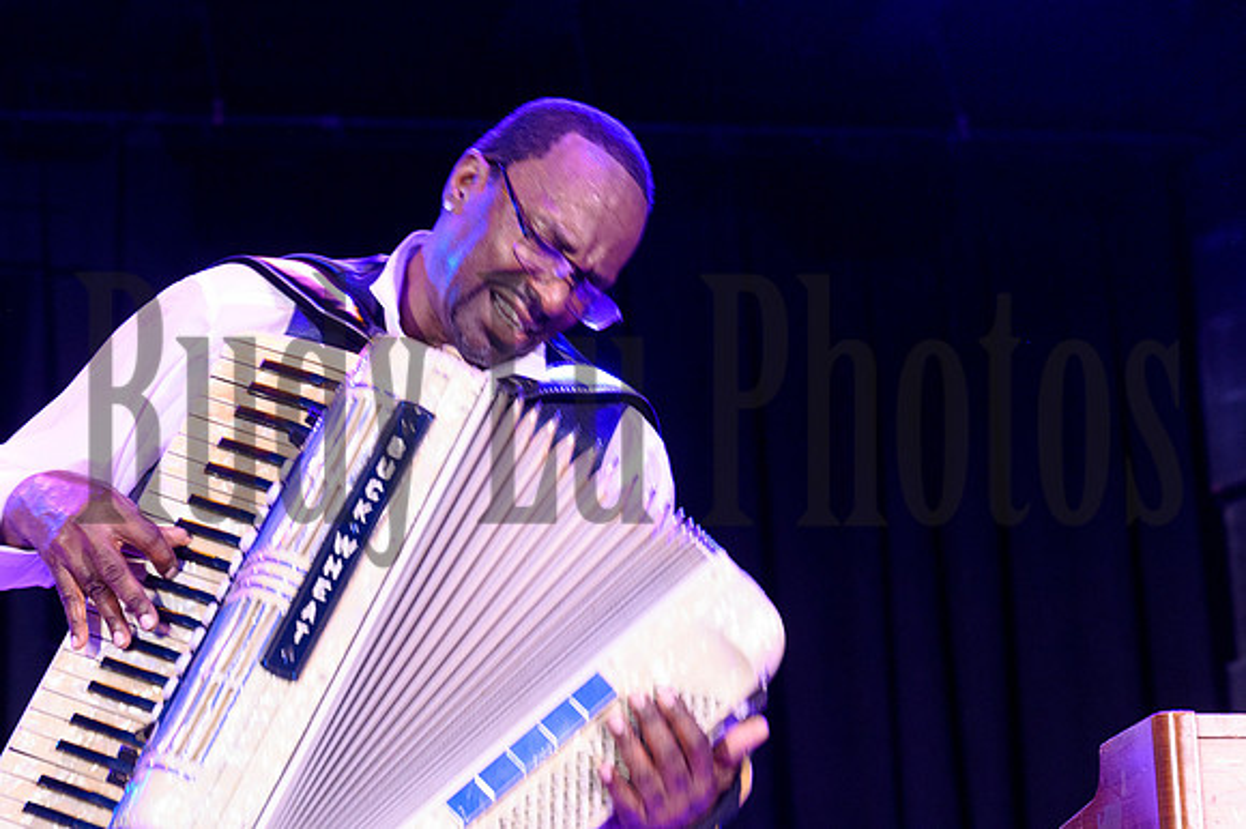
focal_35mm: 125
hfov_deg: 16.4
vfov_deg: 11.0
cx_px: 623
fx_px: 4324
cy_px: 414
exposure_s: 1/50
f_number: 8
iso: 6400
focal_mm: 125
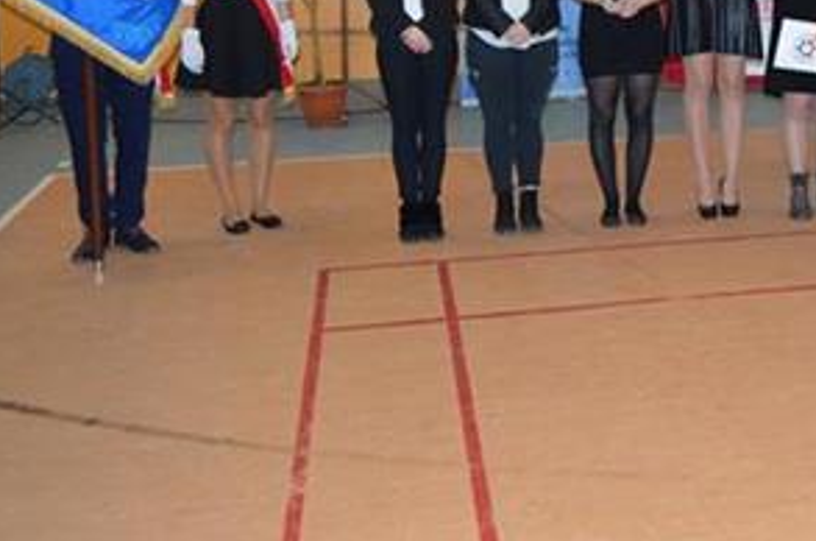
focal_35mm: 60
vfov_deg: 21.3
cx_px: 719
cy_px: -59
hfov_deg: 32.0
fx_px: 1357
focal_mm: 18
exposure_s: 1/60
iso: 400
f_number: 4
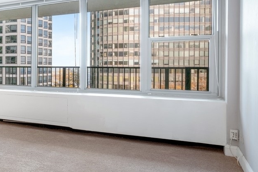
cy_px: 67
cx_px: -70
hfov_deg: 34.8
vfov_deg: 32.5
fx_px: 294
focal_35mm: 41
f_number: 7.1
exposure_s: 1/1.67
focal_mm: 16
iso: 320
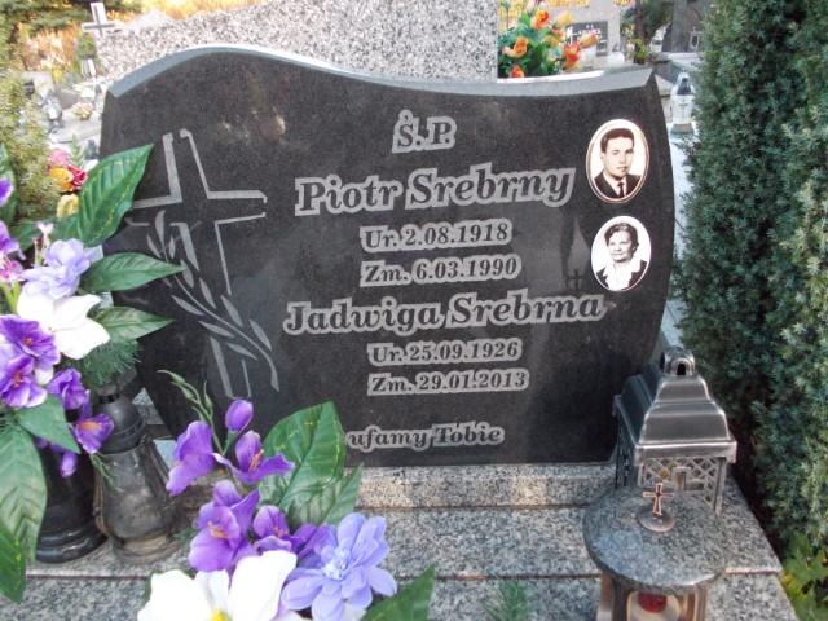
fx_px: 670
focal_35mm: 28
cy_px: 310
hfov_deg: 63.4
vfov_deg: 49.7
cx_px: 414
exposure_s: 1/250
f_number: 2.7
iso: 250
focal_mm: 4
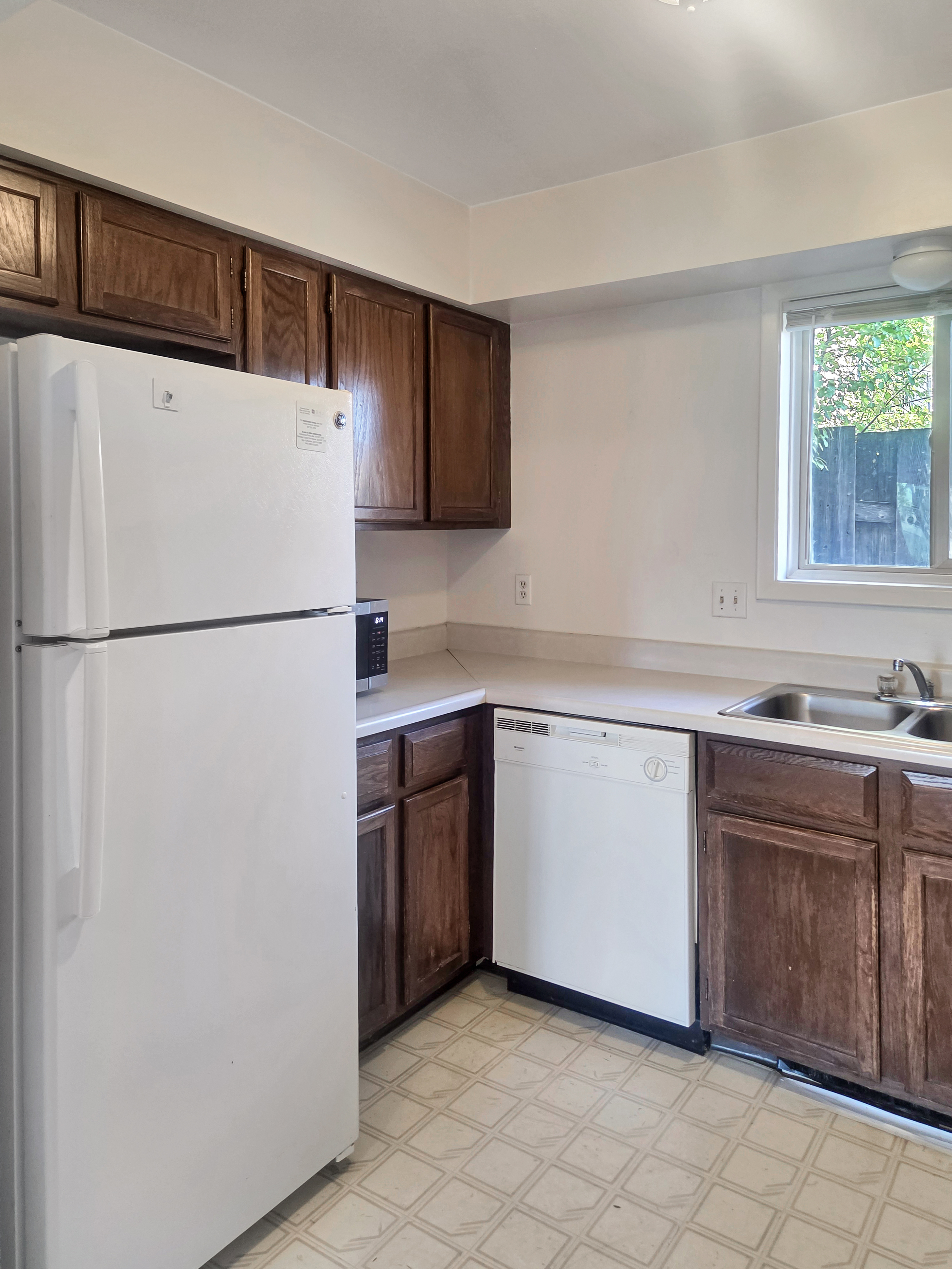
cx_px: 476
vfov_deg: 73.9
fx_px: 843
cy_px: 634
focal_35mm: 23
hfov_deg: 58.9
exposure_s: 1/120
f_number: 1.8
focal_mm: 5.4
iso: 320
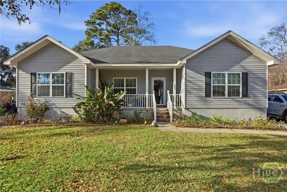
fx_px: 128
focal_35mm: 16
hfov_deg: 96.7
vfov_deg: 73.8
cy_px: 96
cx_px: 144
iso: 320
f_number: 9
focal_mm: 16
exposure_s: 1/5000
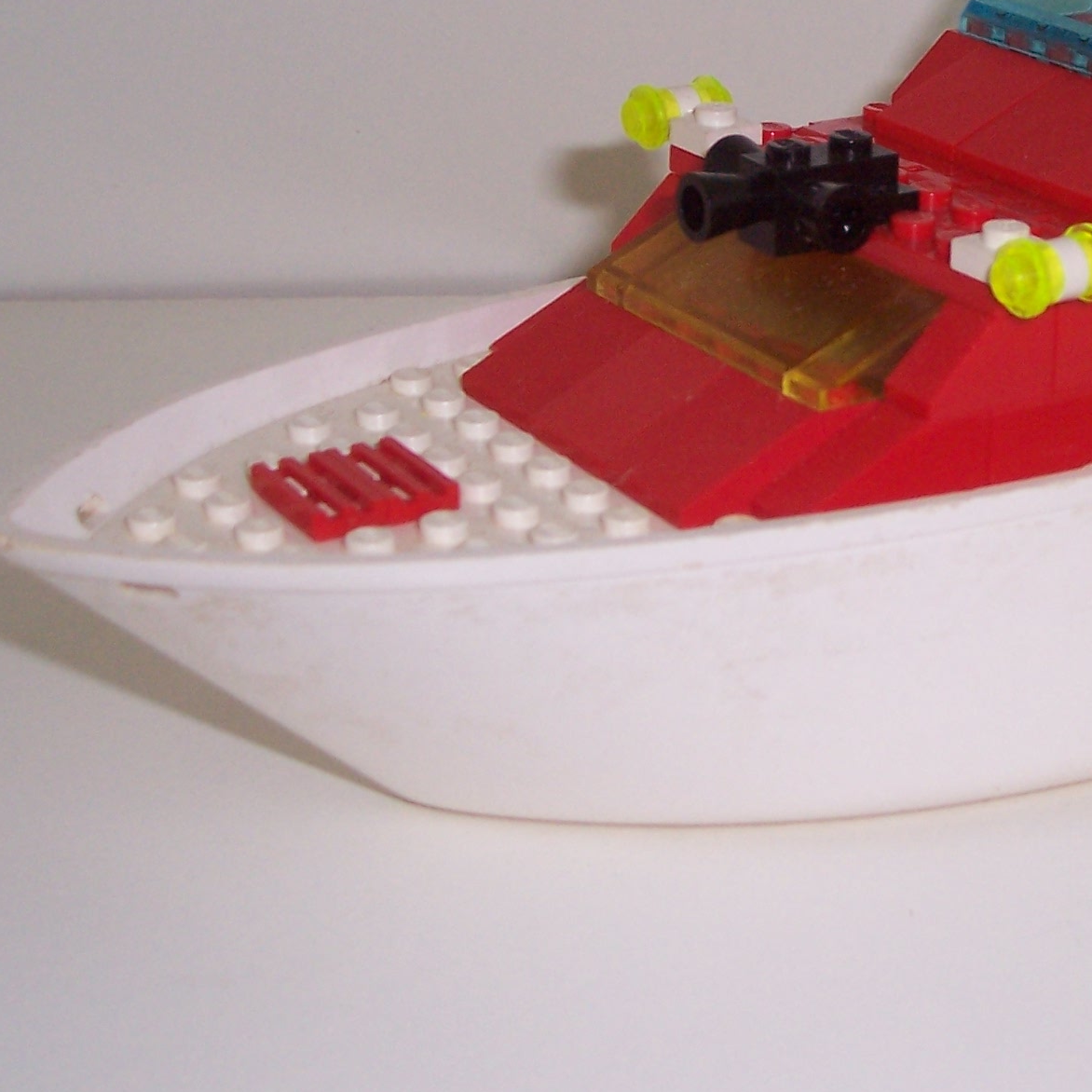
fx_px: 2605
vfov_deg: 23.6
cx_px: 921
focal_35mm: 73
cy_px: 358
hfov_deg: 23.2
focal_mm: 7
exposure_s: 1/60
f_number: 3
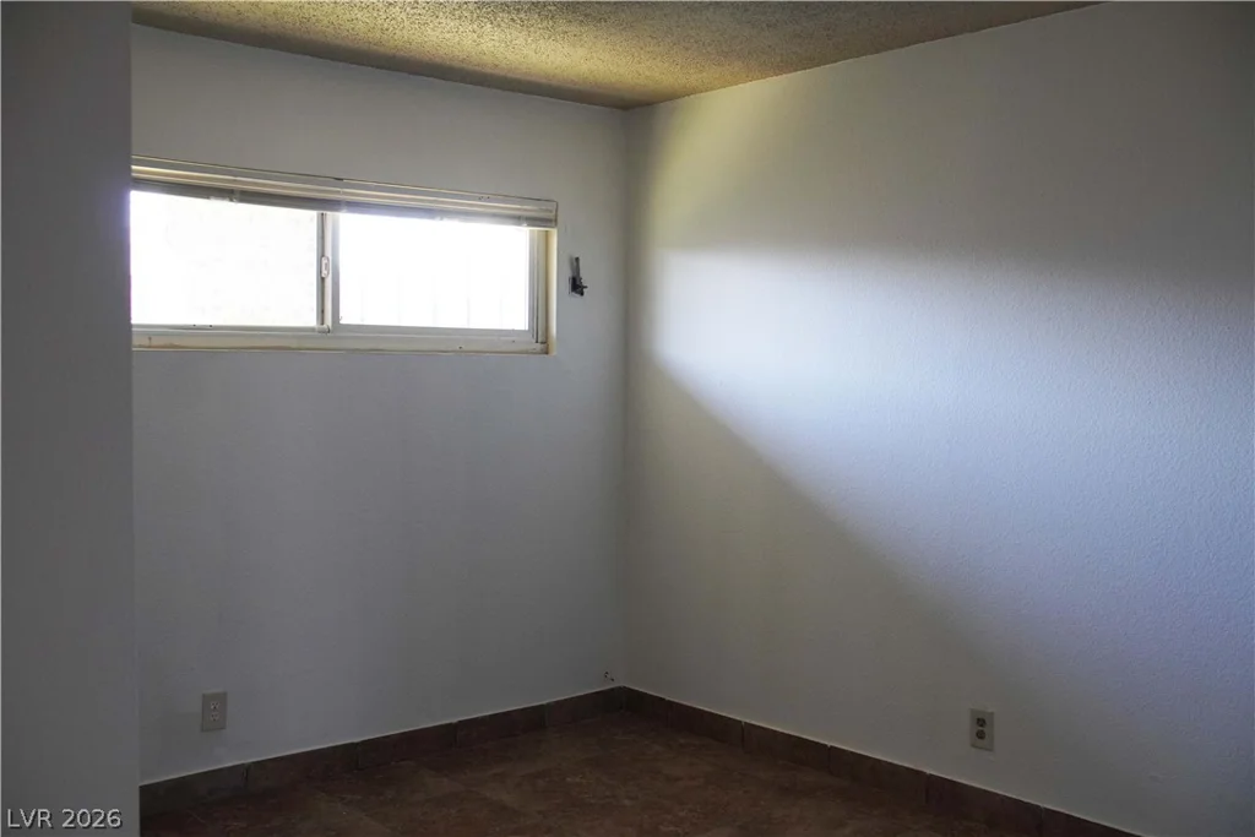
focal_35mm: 34
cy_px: 418
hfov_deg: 55.1
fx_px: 1203
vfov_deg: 38.4
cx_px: 628
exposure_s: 1/160
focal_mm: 23
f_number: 4
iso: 800
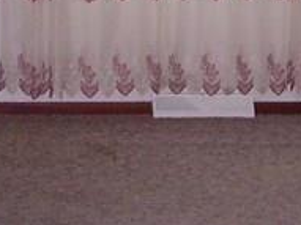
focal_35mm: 204
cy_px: -85
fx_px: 1773
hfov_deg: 9.7
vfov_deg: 7.2
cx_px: 232
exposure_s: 1/40
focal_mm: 6.2
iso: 200
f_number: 2.7
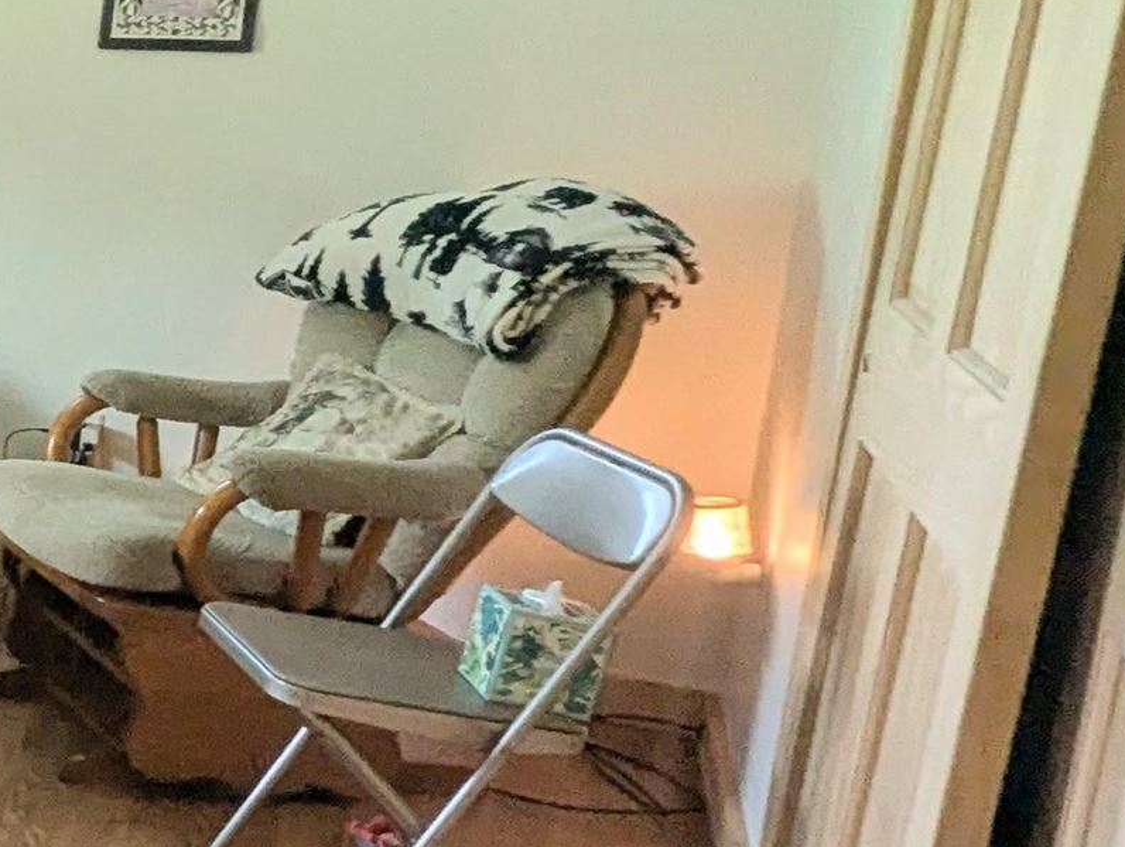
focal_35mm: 50
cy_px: 286
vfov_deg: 29.0
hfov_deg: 21.7
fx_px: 1627
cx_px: -946
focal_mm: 1.95
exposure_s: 1/42.6
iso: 100
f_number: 2.2
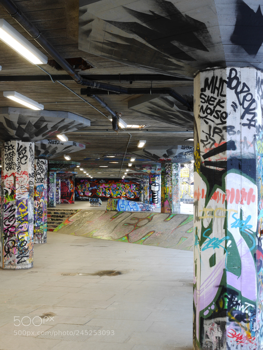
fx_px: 506
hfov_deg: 29.1
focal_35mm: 50
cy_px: 175
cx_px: 132
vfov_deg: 38.2
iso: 125
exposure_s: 1.3
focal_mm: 25
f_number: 11
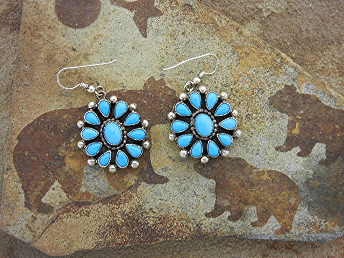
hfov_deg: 36.8
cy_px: 129
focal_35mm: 52
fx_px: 517
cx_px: 172
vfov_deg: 28.0
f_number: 3.9
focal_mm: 9.3
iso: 200
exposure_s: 1/1.8
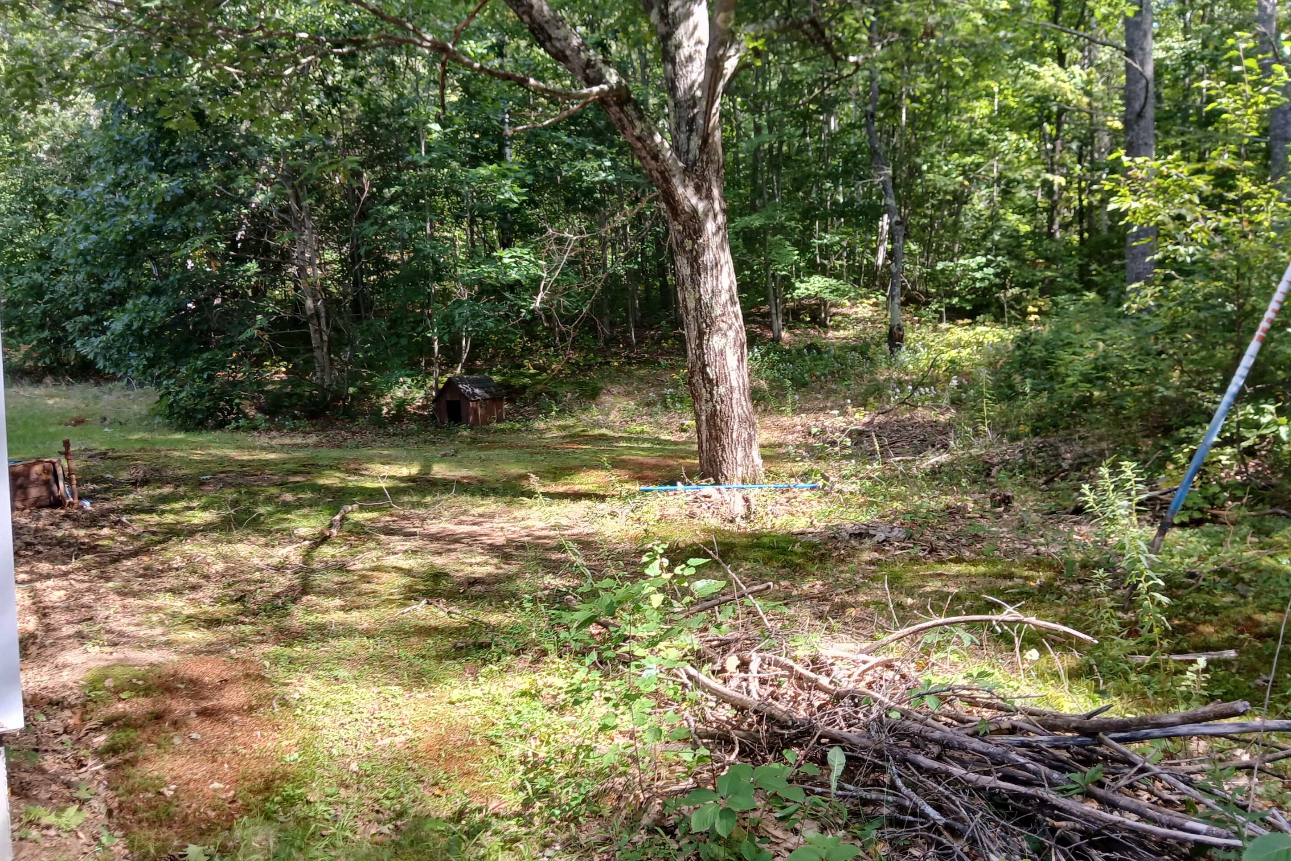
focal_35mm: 28
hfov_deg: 65.5
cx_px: 630
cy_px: 470
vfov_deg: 46.4
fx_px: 1004
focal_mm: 3.98
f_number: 1.8
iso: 25
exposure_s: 1/60
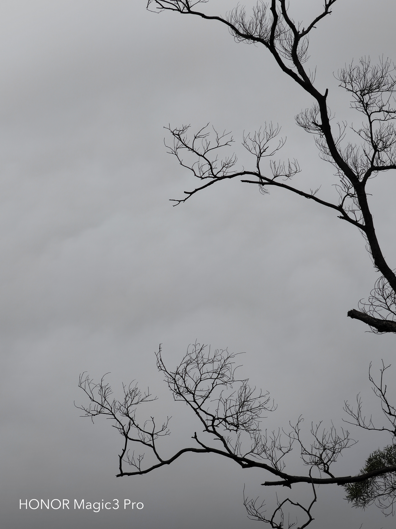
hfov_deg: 11.8
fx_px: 1922
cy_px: 264
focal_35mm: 126
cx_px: 198
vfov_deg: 15.6
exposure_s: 1/248
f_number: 3.5
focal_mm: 16.85
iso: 100
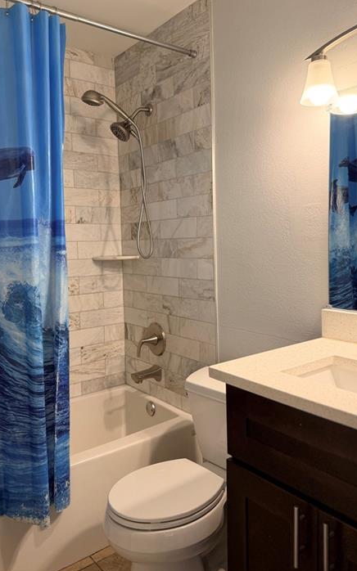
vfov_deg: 66.4
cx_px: 183
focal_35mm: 28
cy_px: 261
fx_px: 436
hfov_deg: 44.5
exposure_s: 1/132
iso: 100
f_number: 1.78
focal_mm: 6.76
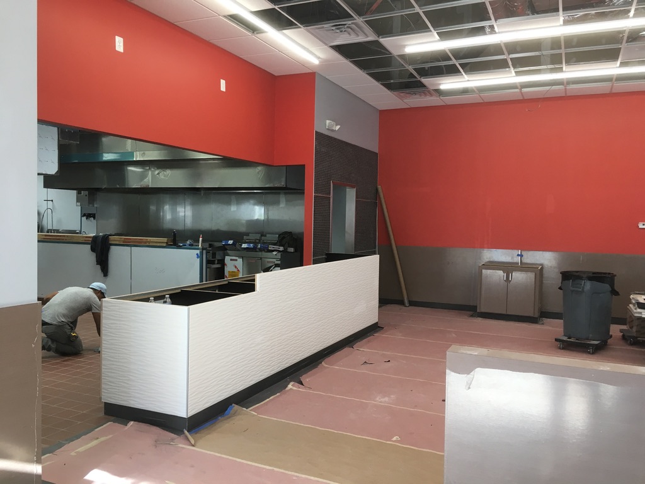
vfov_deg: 48.2
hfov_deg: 61.7
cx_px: 322
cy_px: 242
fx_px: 540
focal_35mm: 29
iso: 32
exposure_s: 1/30
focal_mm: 4.15
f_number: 2.2
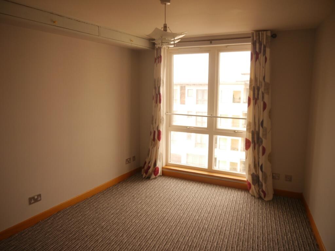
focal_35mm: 28
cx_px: 168
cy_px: 126
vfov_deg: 49.7
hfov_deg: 63.4
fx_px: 271
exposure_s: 1/160
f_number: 3.5
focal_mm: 14
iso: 160
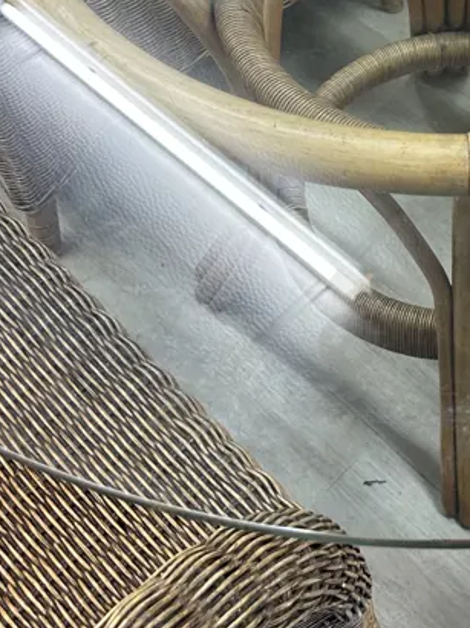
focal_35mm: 60
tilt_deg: -53.7
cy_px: 96
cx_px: 531
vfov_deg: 31.1
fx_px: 1087
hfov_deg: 22.8
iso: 160
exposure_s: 1/50
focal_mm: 6.86
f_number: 1.78
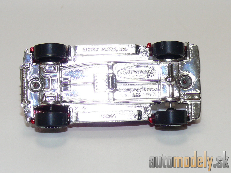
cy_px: 86
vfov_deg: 14.1
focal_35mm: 105
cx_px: 116
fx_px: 701
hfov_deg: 18.7
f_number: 4
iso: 100
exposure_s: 1/50
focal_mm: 13.7
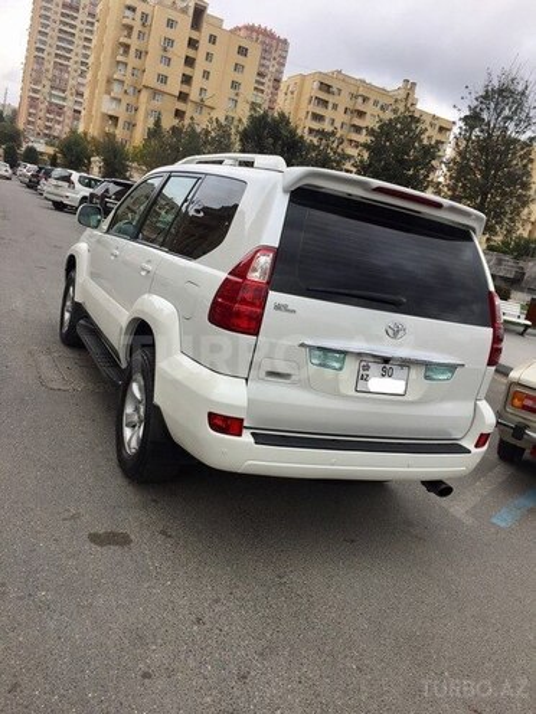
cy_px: 357
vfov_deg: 61.7
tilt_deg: -10.3
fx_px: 599
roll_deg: -12.5
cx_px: 268
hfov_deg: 48.2
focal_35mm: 29
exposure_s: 1/942
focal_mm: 4.15
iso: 32
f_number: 2.2
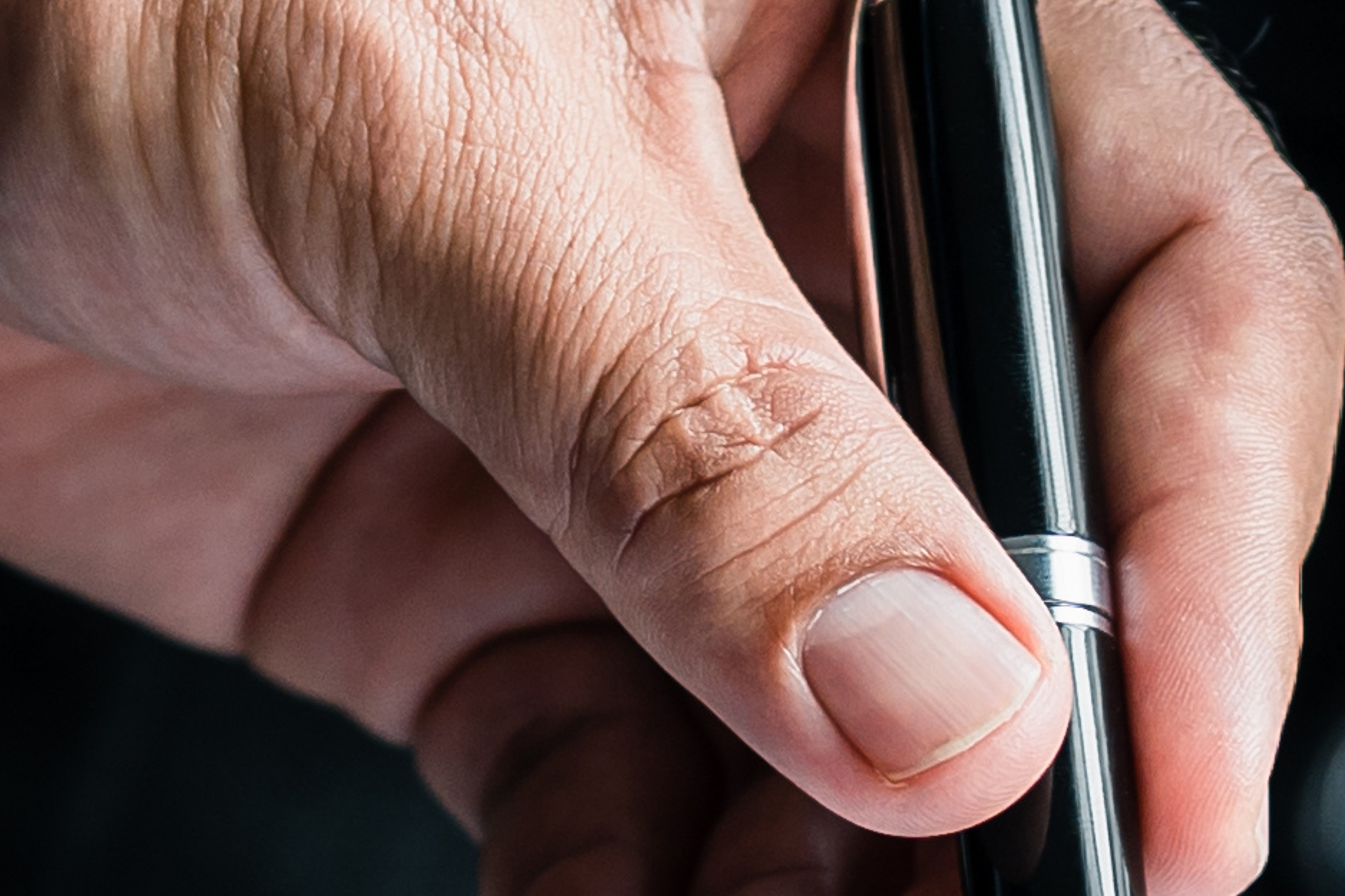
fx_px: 8367
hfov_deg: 9.1
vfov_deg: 6.0
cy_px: 1583
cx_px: 1381
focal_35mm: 224
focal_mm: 35
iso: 160
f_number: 2.8
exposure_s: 1/125
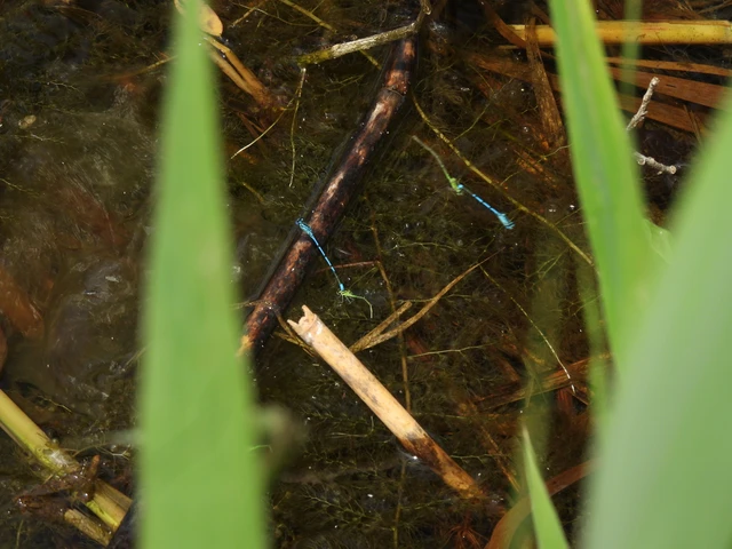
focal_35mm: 260
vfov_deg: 5.7
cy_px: 274
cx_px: 366
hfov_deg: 7.6
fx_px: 5498
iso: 100
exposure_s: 1/320
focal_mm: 46.4
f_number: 5.6
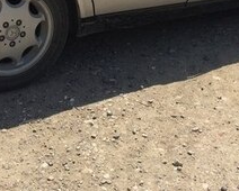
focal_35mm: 88
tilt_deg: -12.1
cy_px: -75
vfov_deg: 16.3
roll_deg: +1.5
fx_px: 623
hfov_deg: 21.7
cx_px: 95
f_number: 2.2
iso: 32
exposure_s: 1/3165
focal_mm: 4.15
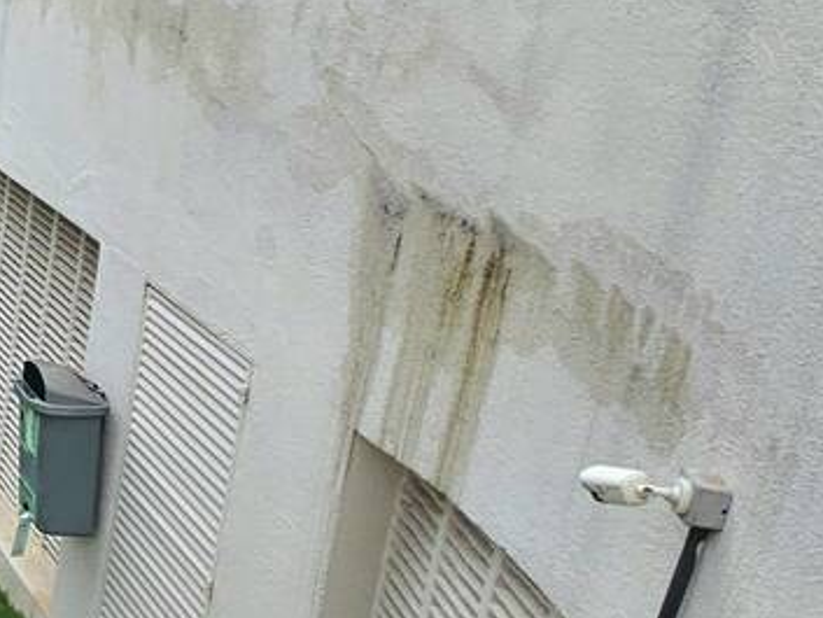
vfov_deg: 27.2
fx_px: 1261
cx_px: -622
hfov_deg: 22.6
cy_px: 168
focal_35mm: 53
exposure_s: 1/1250
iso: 50
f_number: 2.2
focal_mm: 2.2
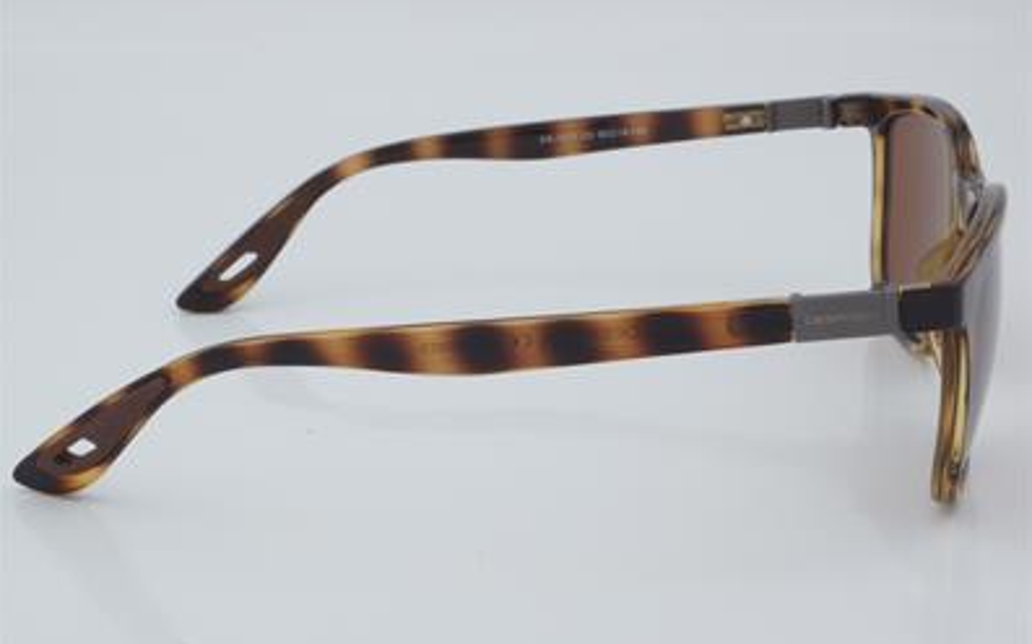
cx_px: 515
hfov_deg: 26.8
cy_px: 314
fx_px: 2165
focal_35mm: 77
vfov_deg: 16.9
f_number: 32
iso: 100
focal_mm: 50
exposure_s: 1/4
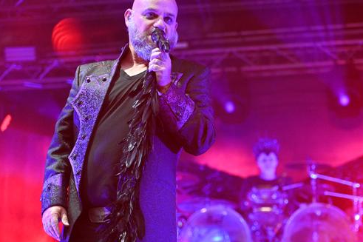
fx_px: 1149
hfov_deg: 17.9
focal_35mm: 114
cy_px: 138
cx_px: 241
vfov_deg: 12.0
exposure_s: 1/800
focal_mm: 70
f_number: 2.8
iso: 5000
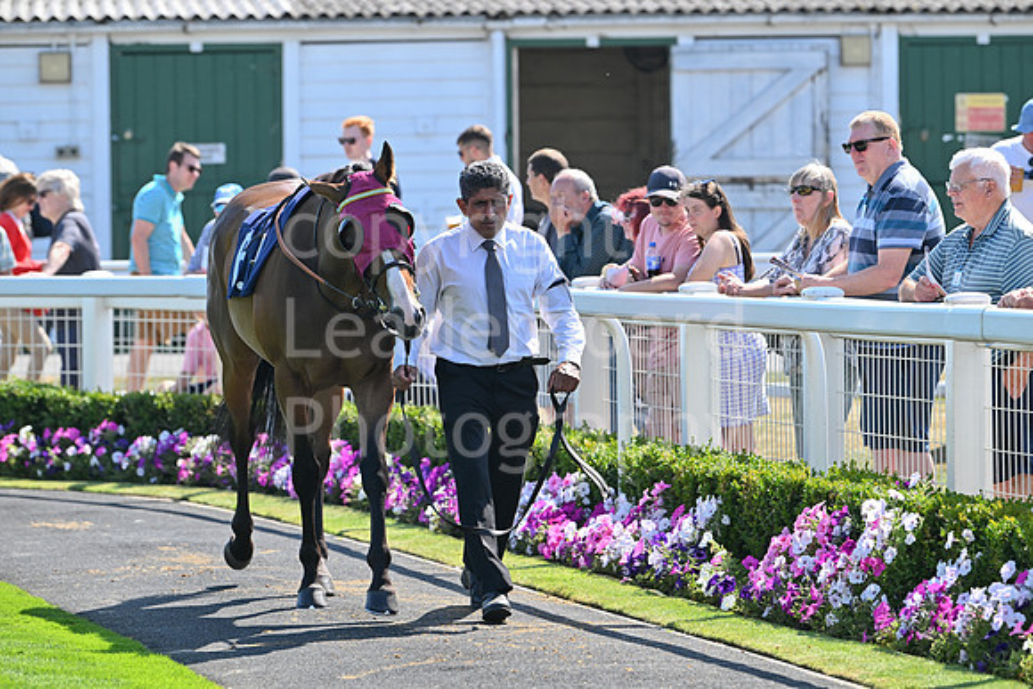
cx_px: 516
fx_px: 5740
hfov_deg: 10.3
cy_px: 344
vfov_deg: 6.9
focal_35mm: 200
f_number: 5
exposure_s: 1/1000
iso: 400
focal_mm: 200
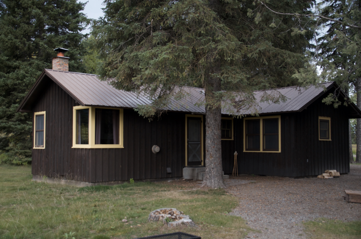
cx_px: 180
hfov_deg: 48.0
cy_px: 120
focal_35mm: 40
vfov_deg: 32.9
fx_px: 405
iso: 500
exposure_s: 1/250
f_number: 4
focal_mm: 27
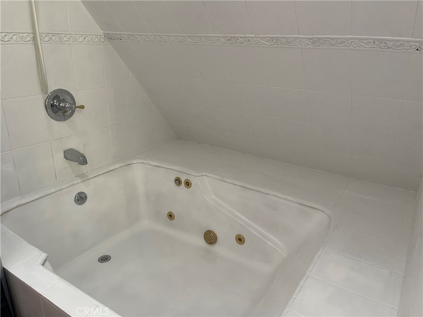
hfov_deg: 69.4
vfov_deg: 54.9
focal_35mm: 25
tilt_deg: -20.9
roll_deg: -1.4
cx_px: 212
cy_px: 158
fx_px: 305
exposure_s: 1/70
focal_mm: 5.1
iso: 125
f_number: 1.6
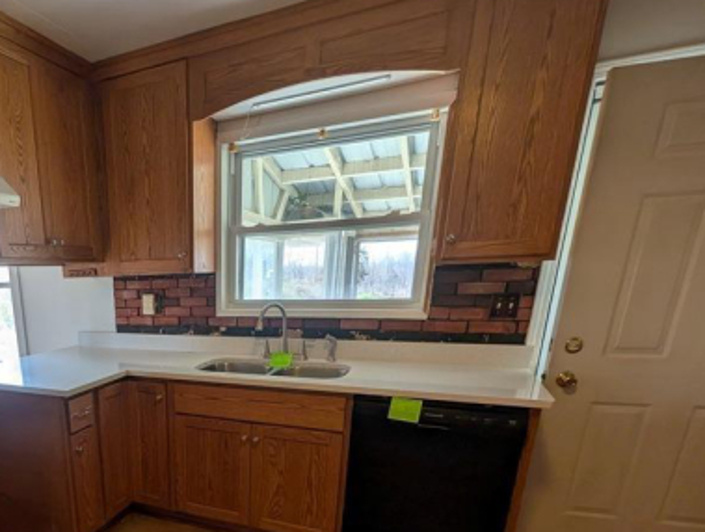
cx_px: 166
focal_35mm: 21
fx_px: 429
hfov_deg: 72.6
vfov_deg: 58.6
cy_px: 428
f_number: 1.7
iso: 56
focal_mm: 2.02
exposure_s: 1/120
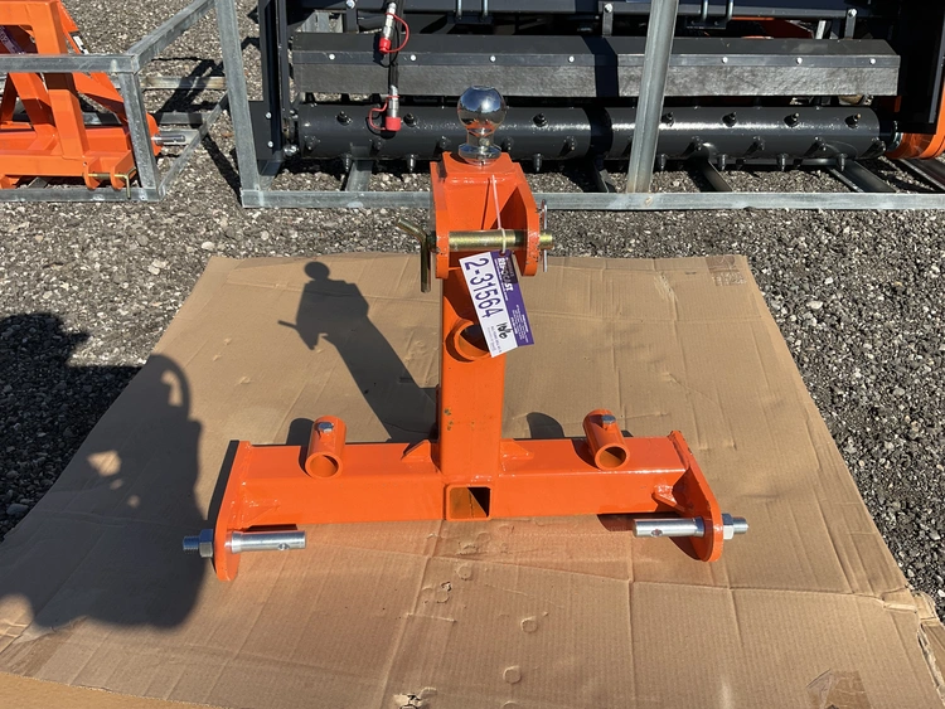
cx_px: 472
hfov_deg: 61.6
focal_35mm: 29
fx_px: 792
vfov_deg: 48.3
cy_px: 354
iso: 25
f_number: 1.8
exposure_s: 1/2058
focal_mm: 3
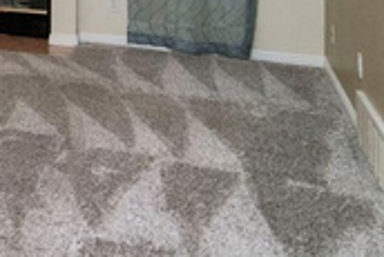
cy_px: -54
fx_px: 715
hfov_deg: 21.8
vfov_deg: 19.2
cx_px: -270
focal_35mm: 67
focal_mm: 12
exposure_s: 1/60
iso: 200
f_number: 5
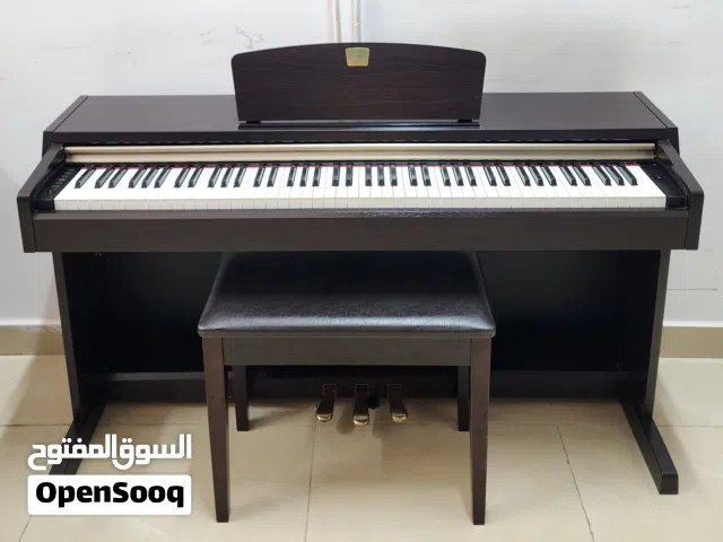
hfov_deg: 73.9
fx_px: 480
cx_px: 362
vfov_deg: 58.9
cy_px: 271
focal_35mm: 23
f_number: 1.8
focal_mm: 6.4
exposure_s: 1/101
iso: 250
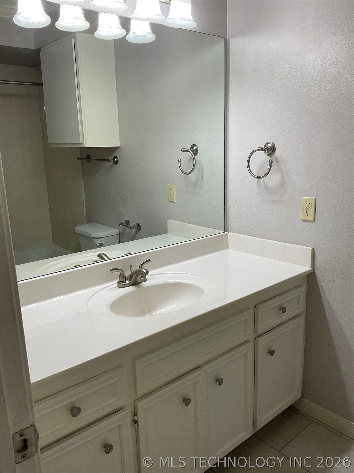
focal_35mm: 29
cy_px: 236
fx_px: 395
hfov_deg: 48.2
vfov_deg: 61.7
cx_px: 177
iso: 50
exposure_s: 1/120
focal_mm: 3
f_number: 1.8
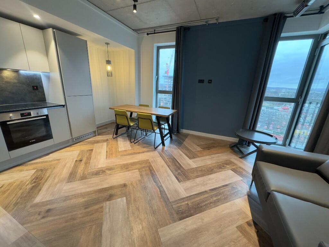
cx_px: 164
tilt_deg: -15.9
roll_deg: -2.5
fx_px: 133
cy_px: 124
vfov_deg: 85.7
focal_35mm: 14
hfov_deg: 102.1
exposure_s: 1/50
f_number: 2.2
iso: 320
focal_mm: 2.22
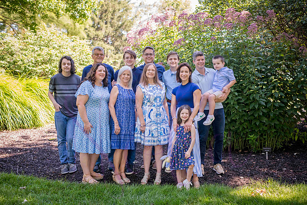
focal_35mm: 50
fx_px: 426
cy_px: 102
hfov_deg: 39.6
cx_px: 154
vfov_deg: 27.0
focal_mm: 50
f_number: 3.2
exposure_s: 1/320
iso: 400
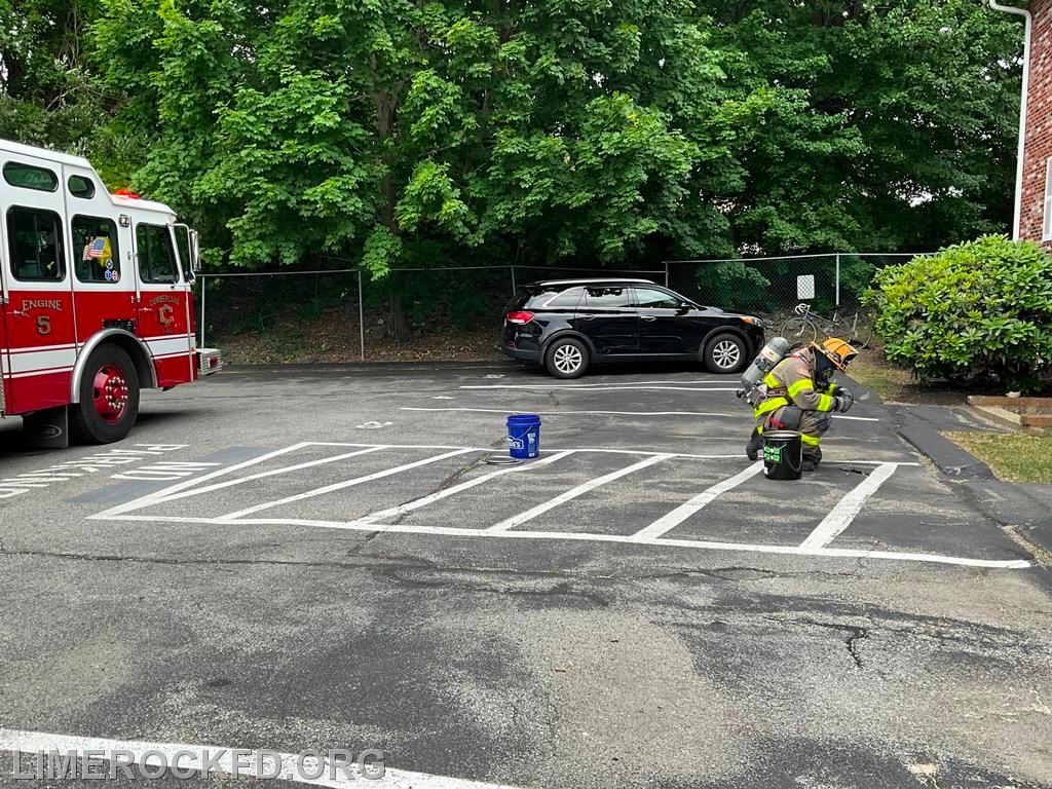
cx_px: 526
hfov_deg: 61.7
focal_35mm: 29
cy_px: 394
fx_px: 881
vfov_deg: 48.2
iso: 25
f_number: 1.8
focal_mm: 3
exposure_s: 1/514
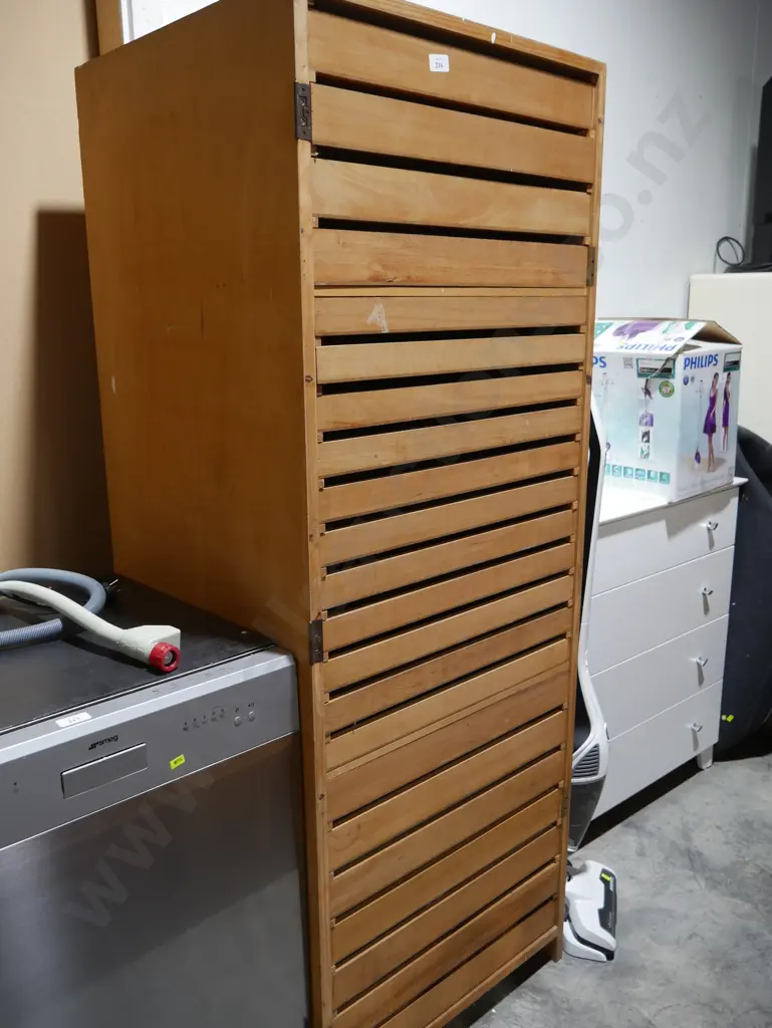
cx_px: 386
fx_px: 832
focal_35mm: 28
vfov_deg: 63.4
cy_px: 514
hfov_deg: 49.8
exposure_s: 1/60
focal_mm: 14
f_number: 3.5
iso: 320
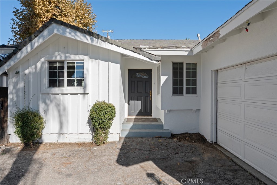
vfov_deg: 61.4
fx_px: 155
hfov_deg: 83.4
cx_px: 138
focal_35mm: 20
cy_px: 92
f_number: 8
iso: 125
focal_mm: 20.2
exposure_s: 1/320
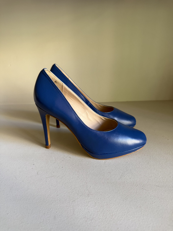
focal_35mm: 24
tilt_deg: -21.2
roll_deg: +1.0
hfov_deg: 56.8
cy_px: 116
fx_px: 160
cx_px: 86
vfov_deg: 71.6
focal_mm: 6.76
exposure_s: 1/76
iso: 200
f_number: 1.78
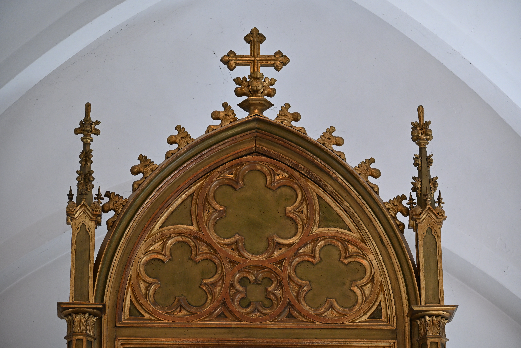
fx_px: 1954
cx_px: 260
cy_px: 174
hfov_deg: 15.2
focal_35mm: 135
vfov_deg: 10.2
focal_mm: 90
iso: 1100
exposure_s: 1/125
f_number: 5
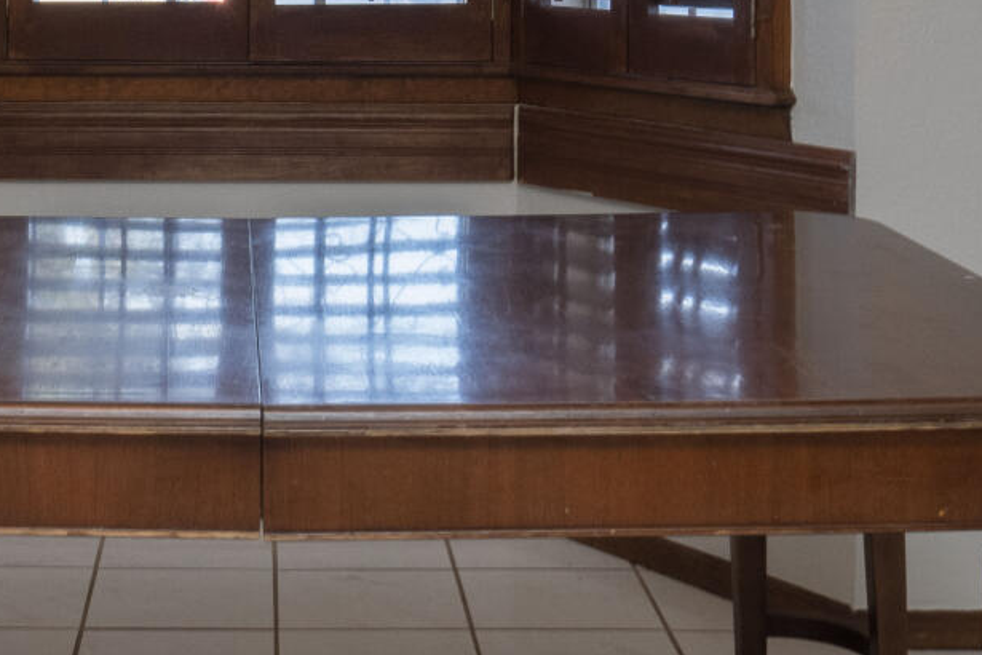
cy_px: 5
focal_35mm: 78
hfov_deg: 25.8
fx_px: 2128
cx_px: 278
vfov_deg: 17.1
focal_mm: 16
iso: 500
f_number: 9
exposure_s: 1/2.5
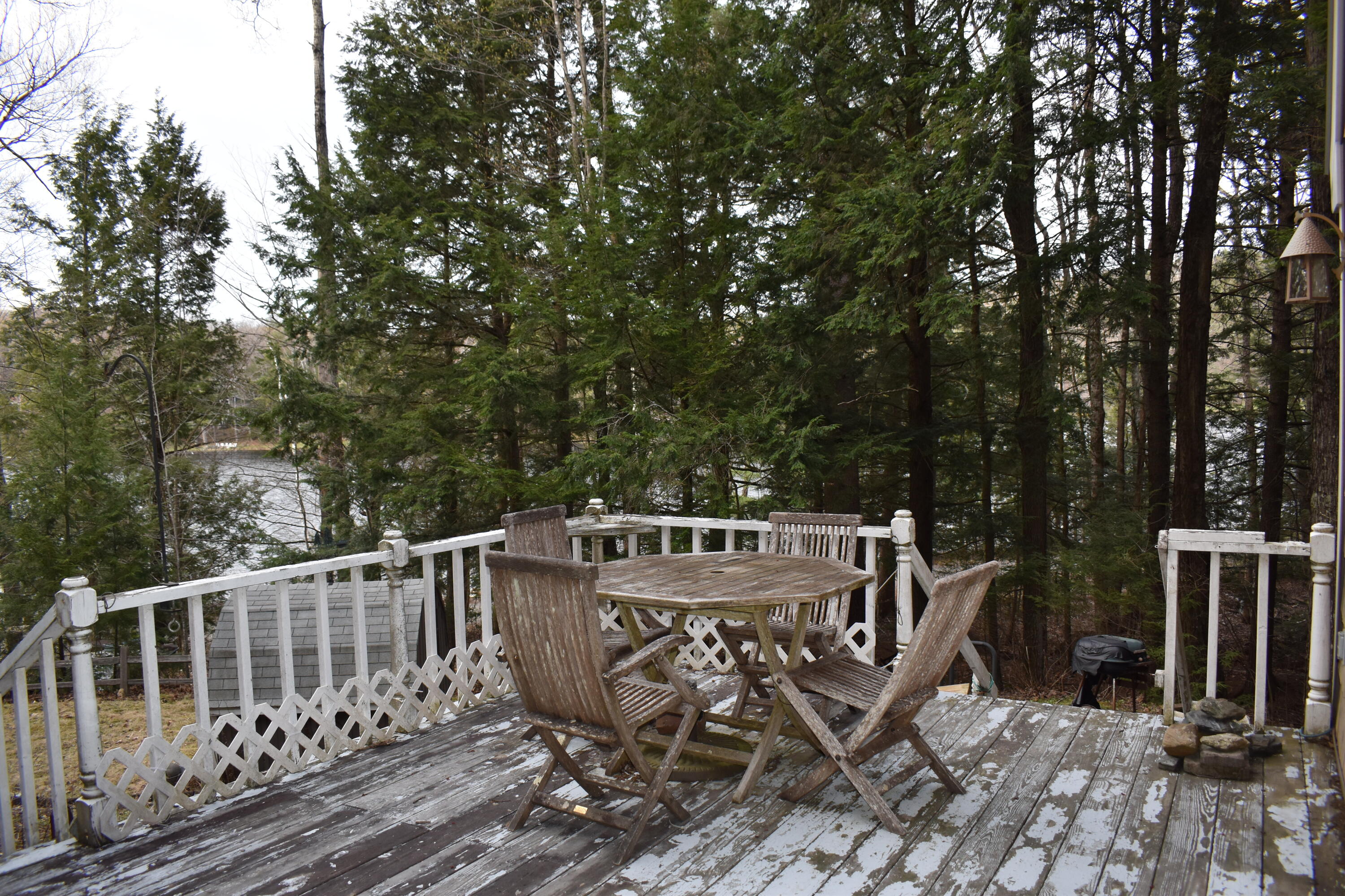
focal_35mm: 27
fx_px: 1009
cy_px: 448
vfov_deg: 47.9
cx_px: 672
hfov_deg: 67.4
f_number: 5
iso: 320
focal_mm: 18
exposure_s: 1/200
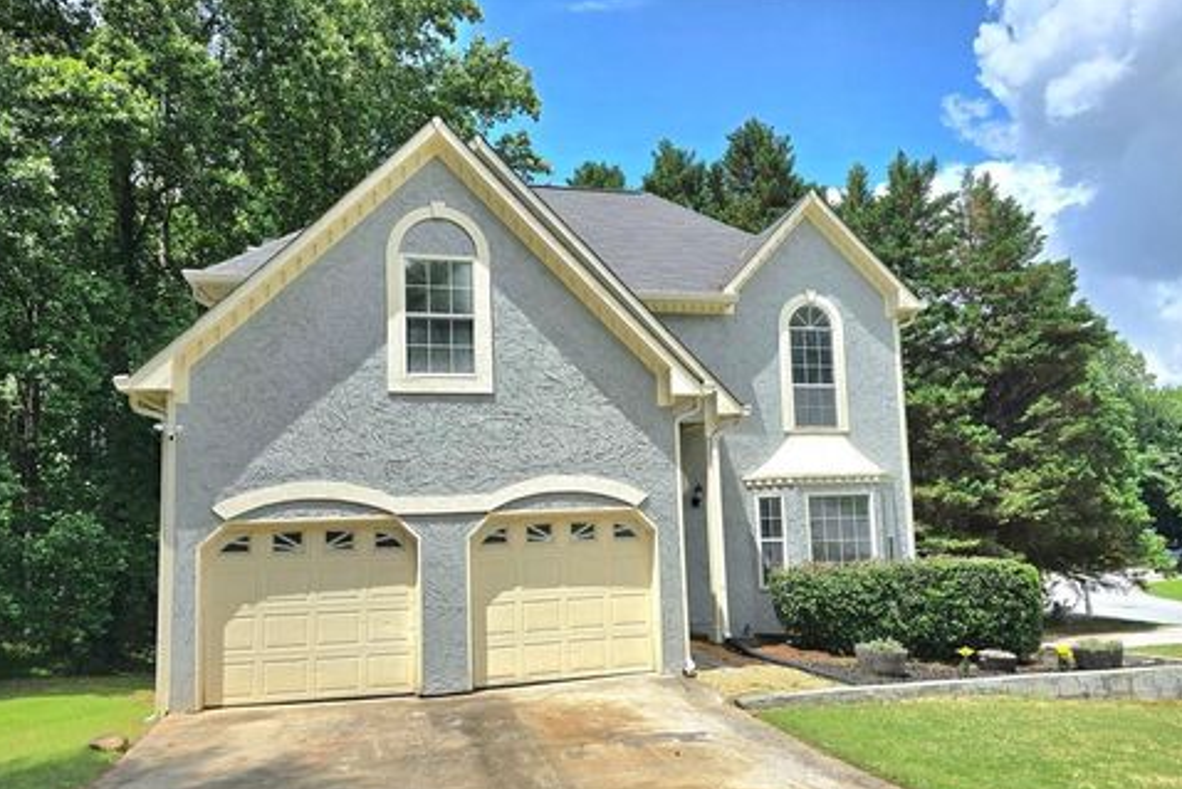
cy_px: 451
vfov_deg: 51.1
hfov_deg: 71.5
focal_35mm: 25
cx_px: 589
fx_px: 821
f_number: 1.7
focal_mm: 6.3
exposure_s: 1/909
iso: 12
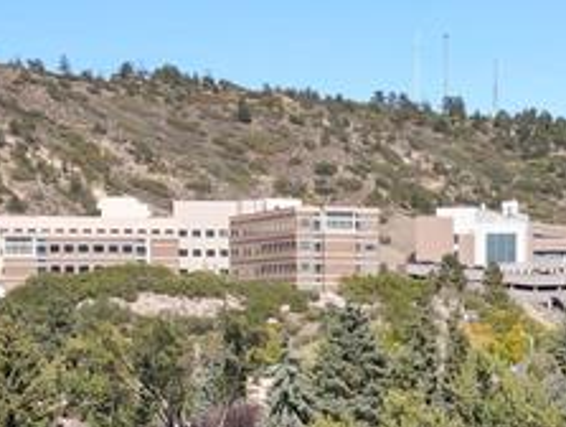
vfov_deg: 12.3
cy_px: 770
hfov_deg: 17.8
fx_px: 1801
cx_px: 411
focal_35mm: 110
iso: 100
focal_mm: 4.5
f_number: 2.8
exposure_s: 1/350
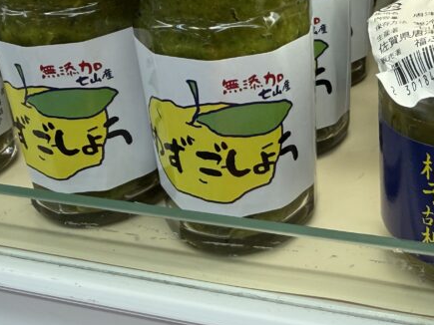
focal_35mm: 53
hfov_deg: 34.1
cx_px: 394
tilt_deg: -20.7
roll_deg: +2.8
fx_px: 664
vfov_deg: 26.6
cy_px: 33
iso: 64
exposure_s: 1/120
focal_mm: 2.22
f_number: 2.2
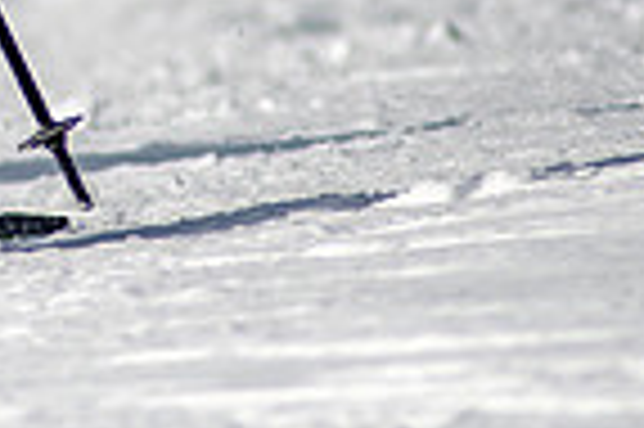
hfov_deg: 1.0
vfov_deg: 0.7
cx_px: -505
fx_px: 36273
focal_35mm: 2030
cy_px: -377
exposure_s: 1/6400
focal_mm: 300
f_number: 2.8
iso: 100
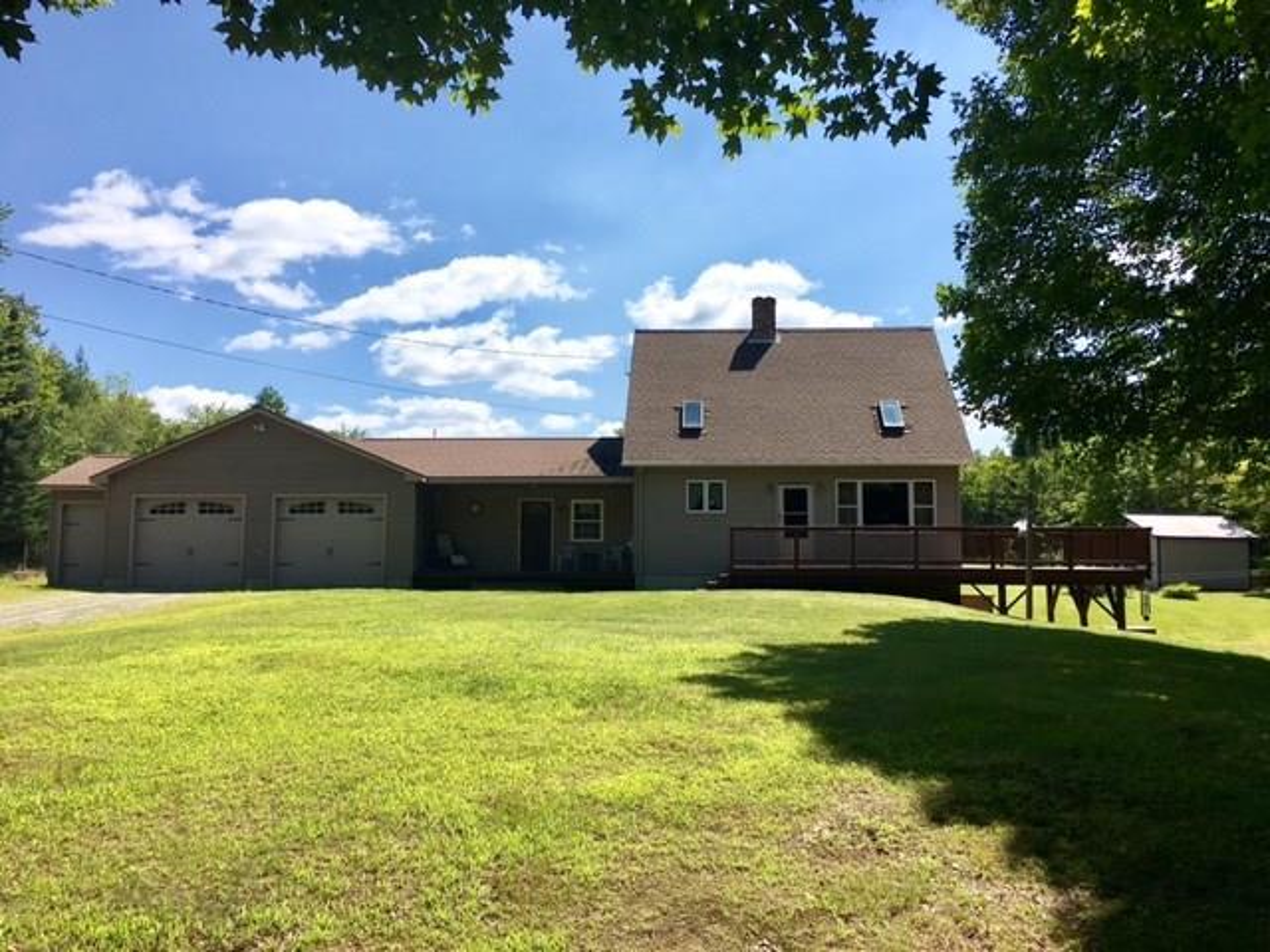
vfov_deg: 48.2
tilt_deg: +5.0
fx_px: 1064
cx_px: 635
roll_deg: -0.6
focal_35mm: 29
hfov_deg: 61.7
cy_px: 476
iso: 25
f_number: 2.2
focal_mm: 4.15
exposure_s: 1/2404
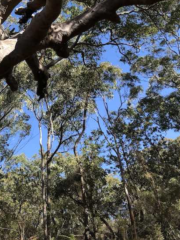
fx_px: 353
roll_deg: +3.2
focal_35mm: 51
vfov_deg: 35.4
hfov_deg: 27.8
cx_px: 28
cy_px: 27
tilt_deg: +44.0
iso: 20
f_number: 1.8
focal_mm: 3.99
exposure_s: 1/461
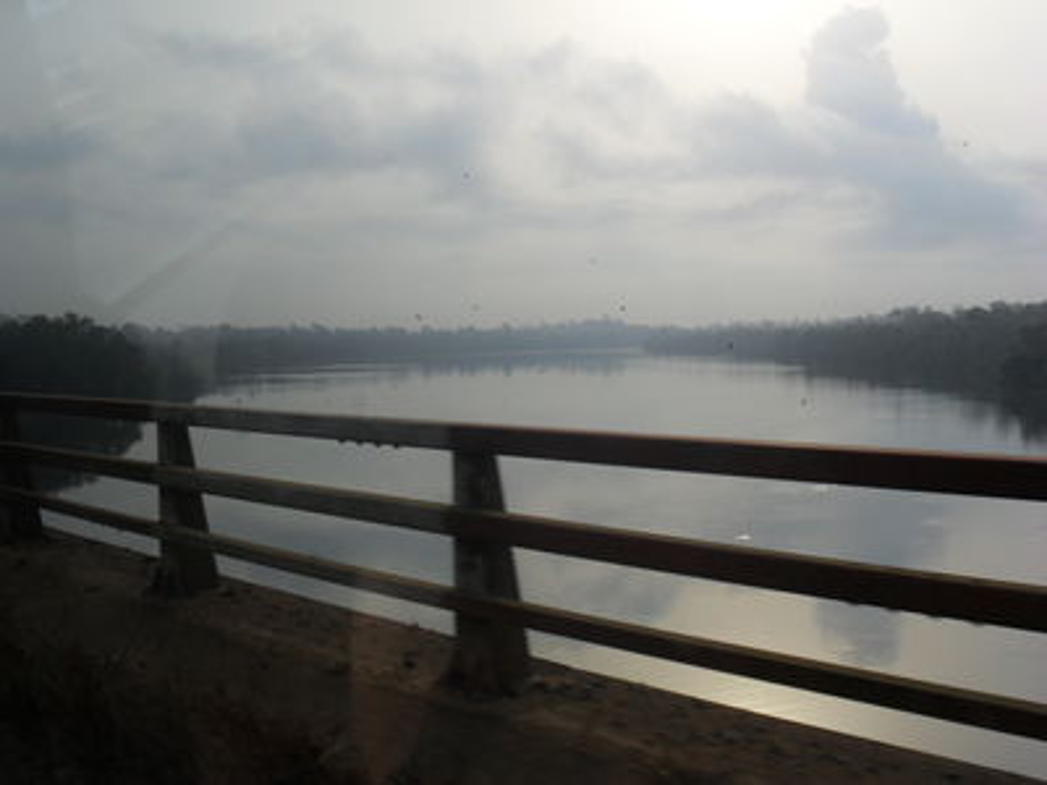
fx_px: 1331
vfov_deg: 32.9
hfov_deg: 42.9
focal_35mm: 44
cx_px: 524
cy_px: 392
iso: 100
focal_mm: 7.8
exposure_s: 1/180
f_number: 4.5
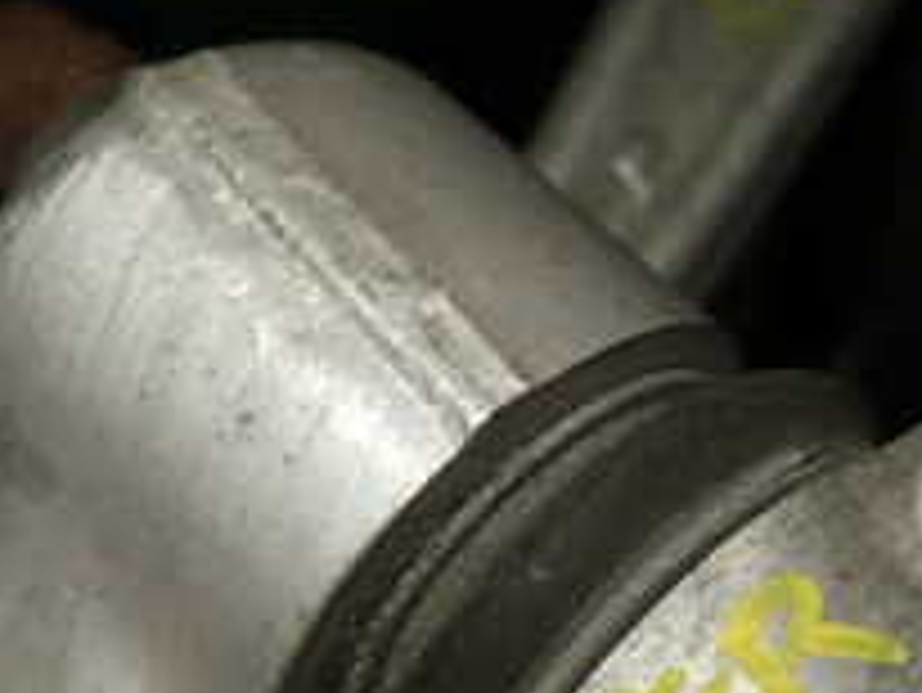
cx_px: 913
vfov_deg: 20.2
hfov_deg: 25.4
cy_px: 410
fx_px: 1945
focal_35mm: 73
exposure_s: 1/60
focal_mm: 4.5
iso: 160
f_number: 2
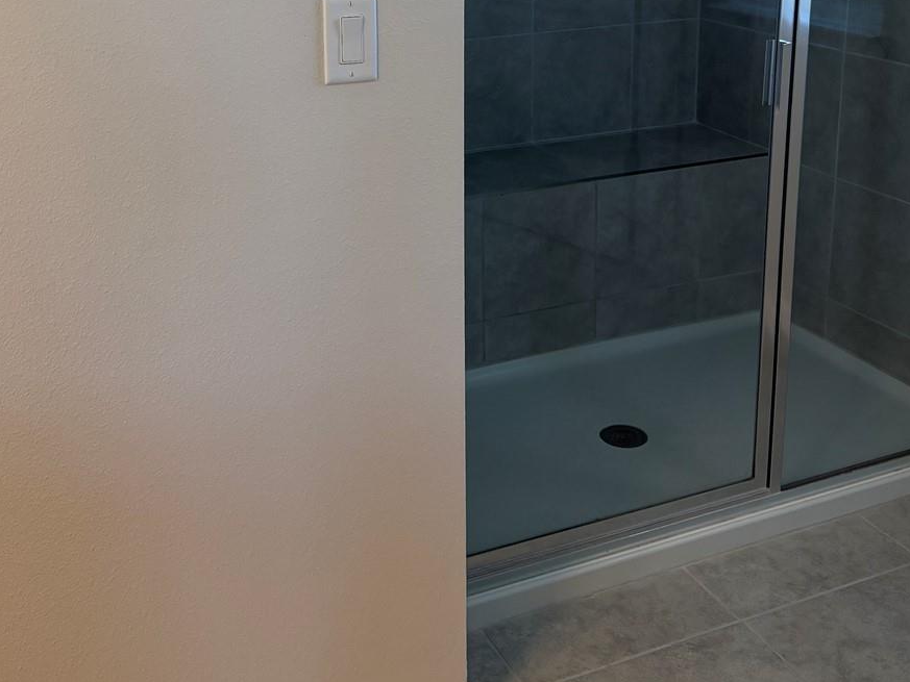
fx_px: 1157
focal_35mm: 44
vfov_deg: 31.7
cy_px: 101
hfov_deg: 42.9
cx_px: 413
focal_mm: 6.76
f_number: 1.78
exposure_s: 1/190
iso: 200
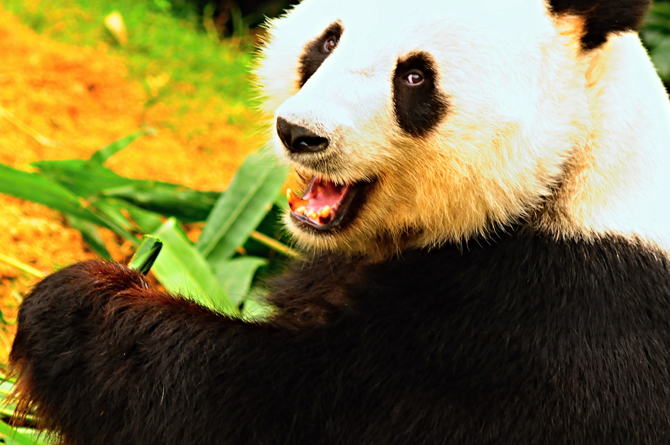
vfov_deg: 2.6
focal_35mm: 520
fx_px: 9666
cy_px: 145
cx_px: 358
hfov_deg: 4.0
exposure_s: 1/125
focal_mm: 250
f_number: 5.6
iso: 800
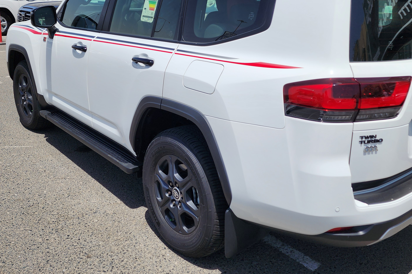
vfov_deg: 38.5
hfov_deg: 55.7
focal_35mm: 34
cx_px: 228
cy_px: 95
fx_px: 389
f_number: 1.8
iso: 12
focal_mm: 6.4
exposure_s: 1/2088
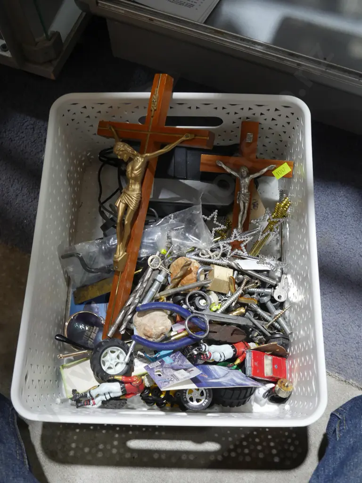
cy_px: 242
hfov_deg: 36.0
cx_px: 181
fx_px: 558
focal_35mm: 40
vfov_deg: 46.8
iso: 800
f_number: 5
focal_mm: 20
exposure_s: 1/60
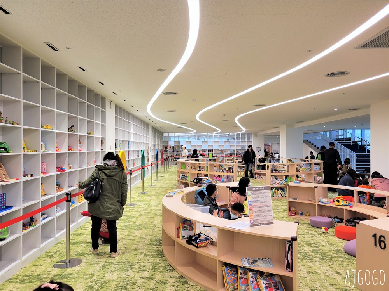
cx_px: 194
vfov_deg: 53.1
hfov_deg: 67.3
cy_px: 146
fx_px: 292
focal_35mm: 26
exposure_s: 1/120
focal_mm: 5.4
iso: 80
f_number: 1.8
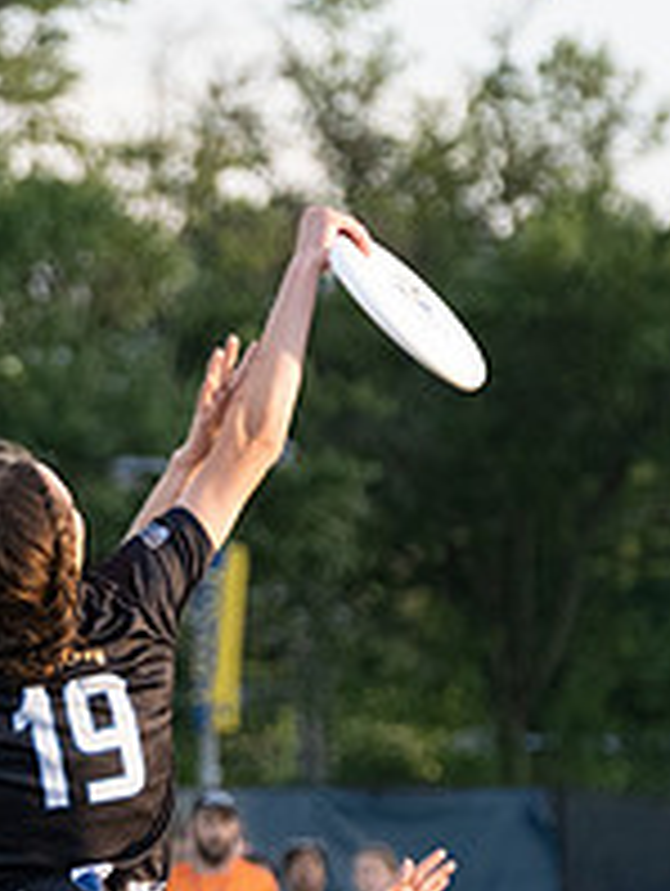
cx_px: -153
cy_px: 869
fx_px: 10970
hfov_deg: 3.5
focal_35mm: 426
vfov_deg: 4.6
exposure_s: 1/1250
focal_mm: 80.4
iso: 640
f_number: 2.8
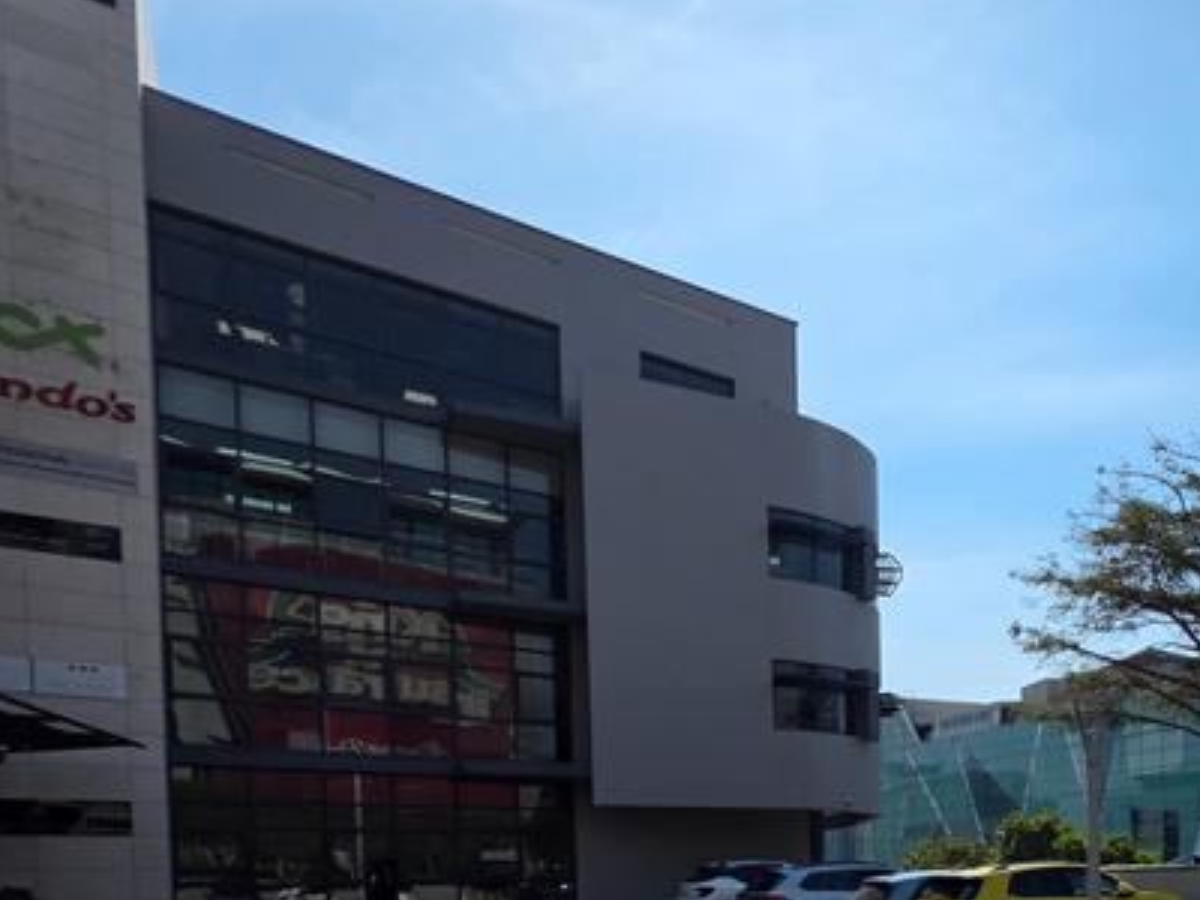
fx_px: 901
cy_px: 891
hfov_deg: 58.1
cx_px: 1071
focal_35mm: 26
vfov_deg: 45.2
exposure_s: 1/2805
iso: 40
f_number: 1.9
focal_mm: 2.2
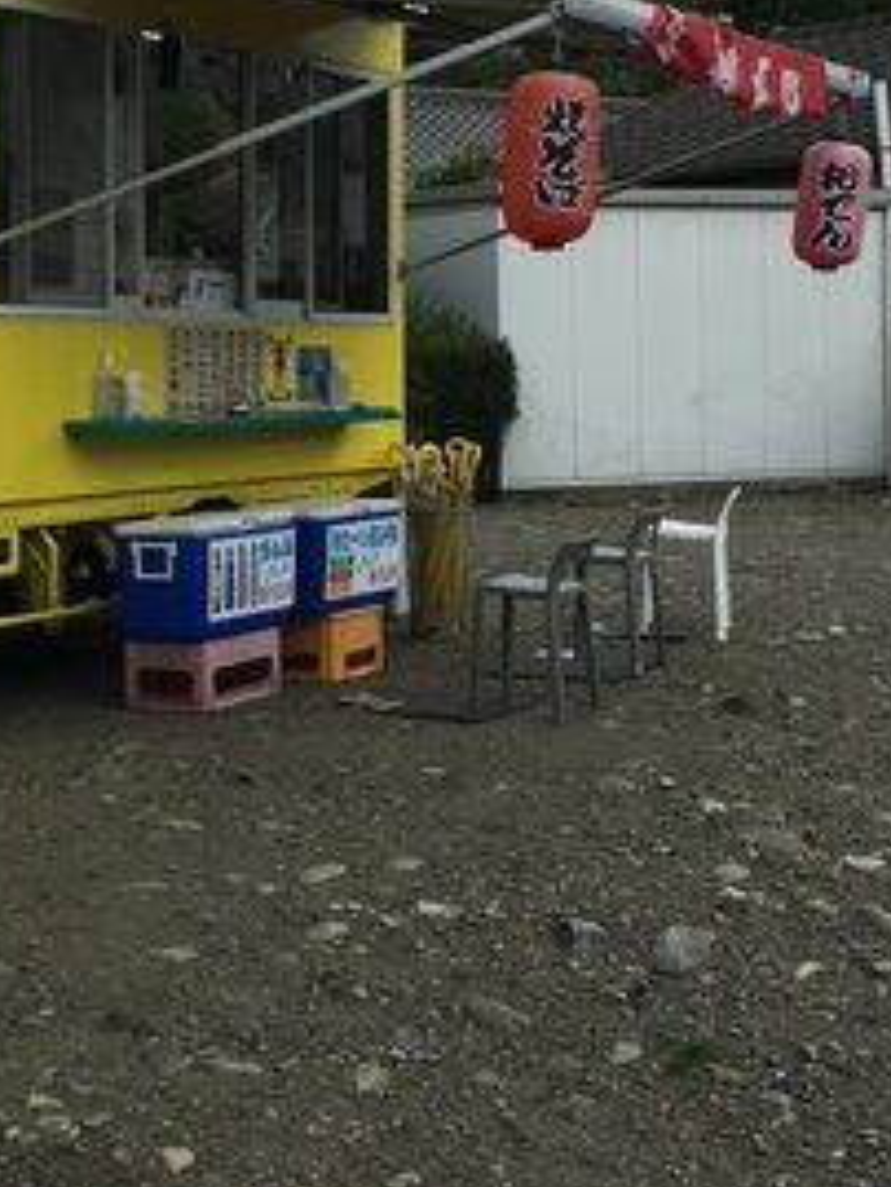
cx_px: 234
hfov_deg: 21.2
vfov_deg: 28.0
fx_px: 2366
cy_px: 406
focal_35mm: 69
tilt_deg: -2.5
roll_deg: -0.7
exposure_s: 1/1350
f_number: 2.2
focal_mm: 4.15
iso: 25
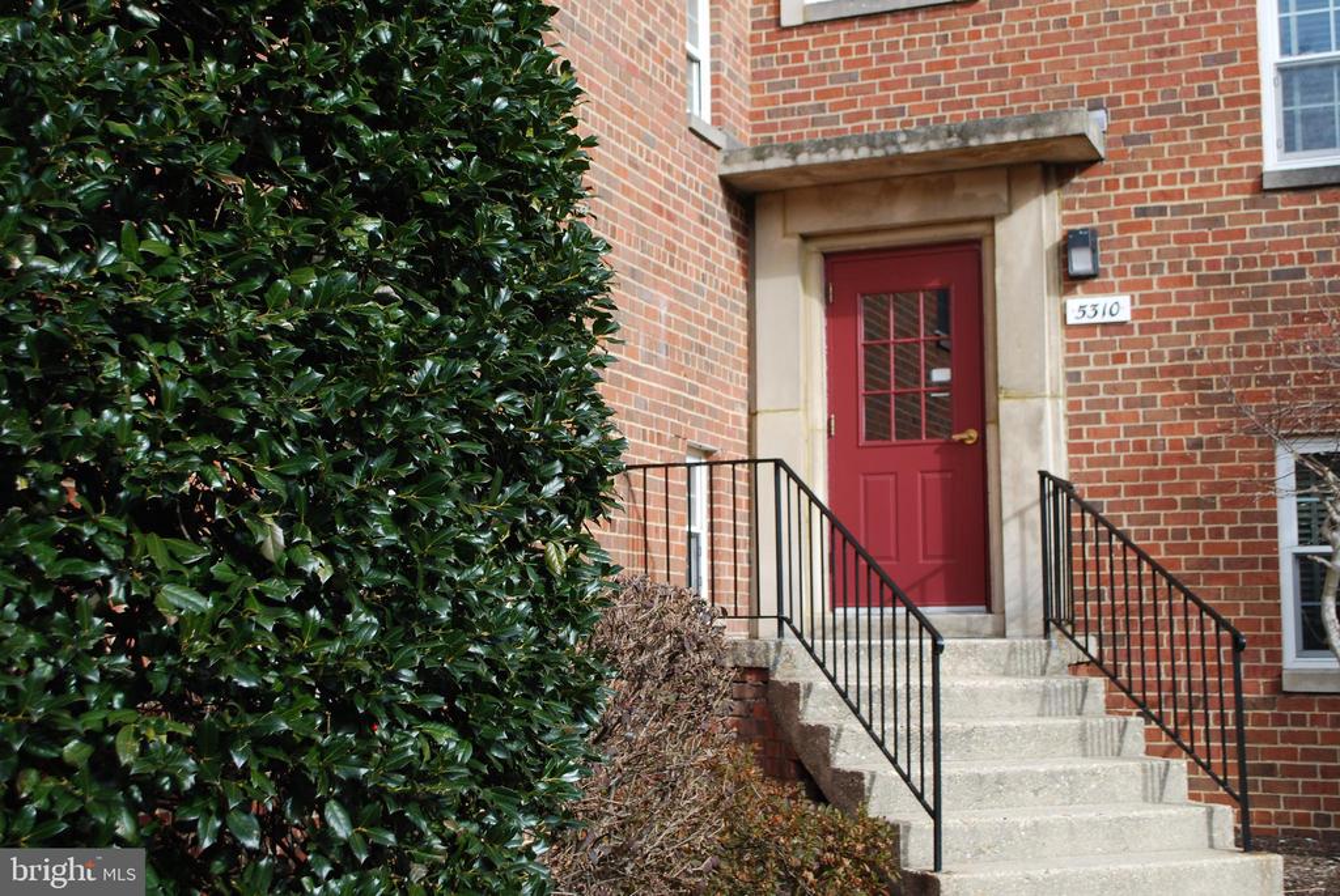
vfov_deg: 28.1
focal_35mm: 48
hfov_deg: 41.1
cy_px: 448
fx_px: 1788
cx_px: 670
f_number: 6.3
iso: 100
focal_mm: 32
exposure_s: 1/160
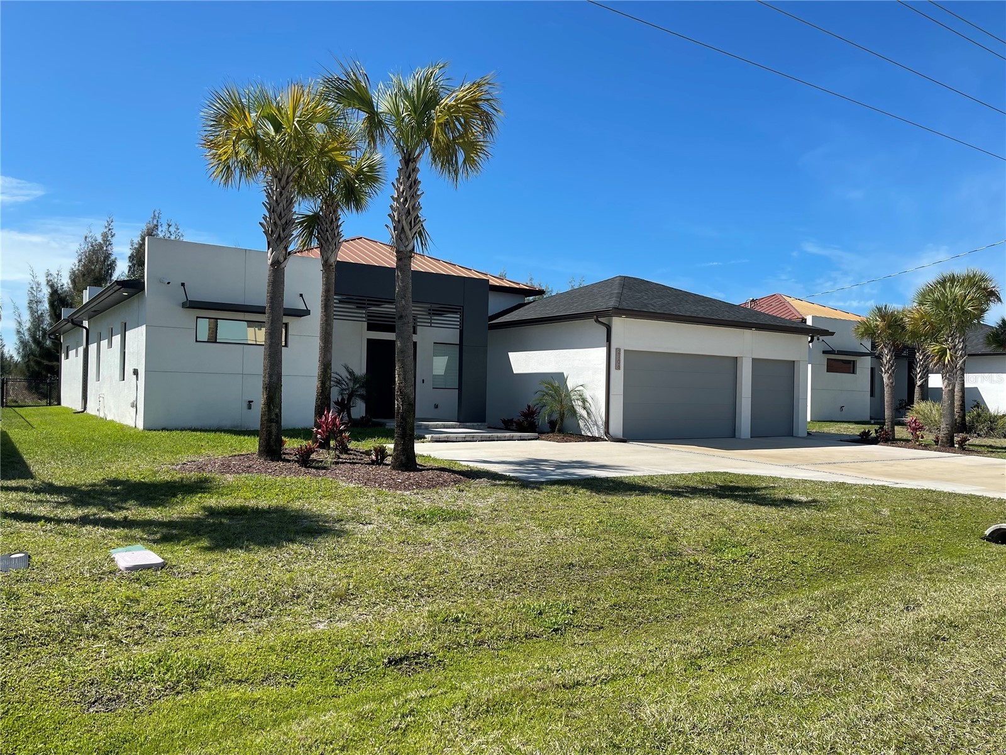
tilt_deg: +0.0
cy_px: 378
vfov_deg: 54.9
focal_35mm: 25
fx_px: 727
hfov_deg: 69.4
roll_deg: -1.7
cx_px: 503
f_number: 1.6
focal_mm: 5.1
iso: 32
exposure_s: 1/3559
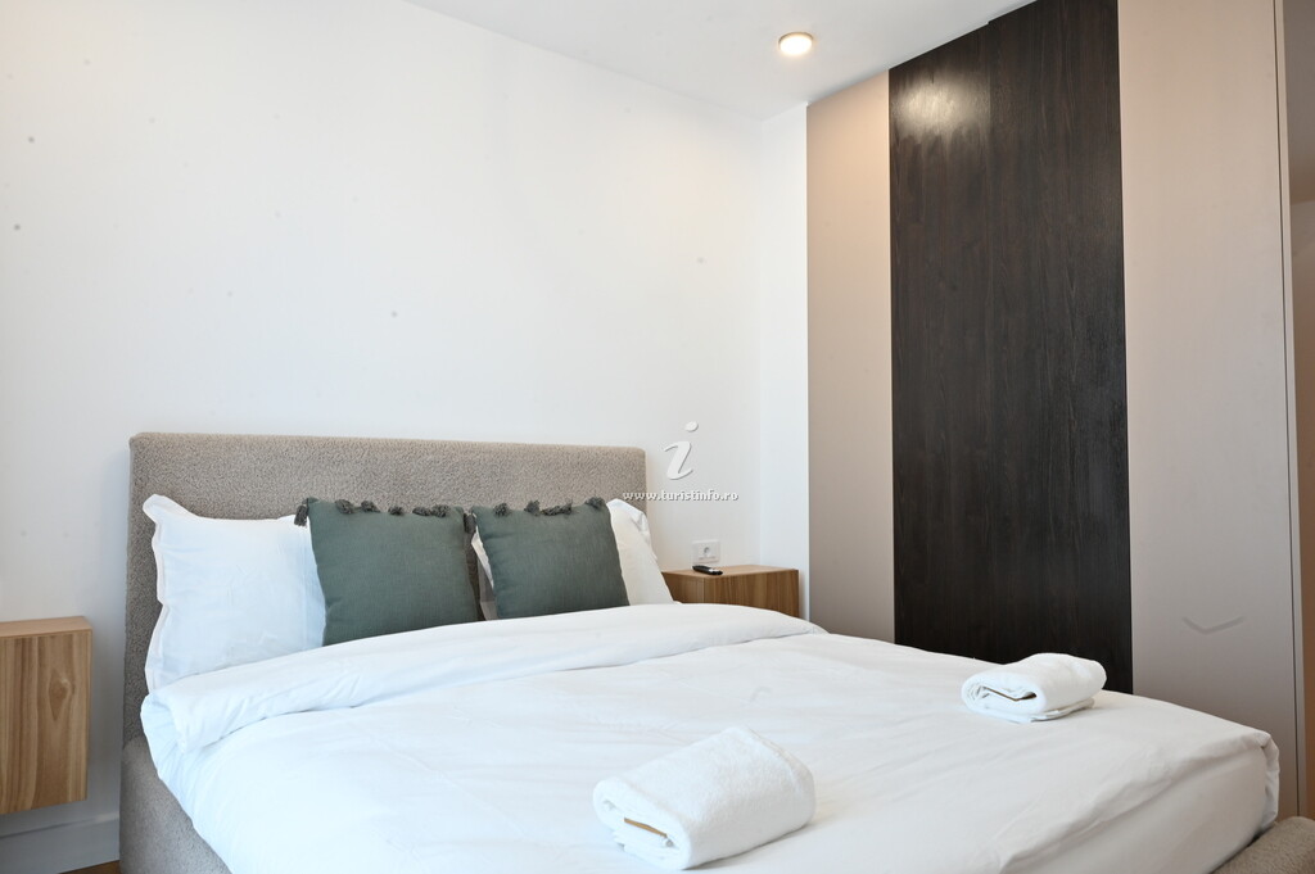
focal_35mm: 24
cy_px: 437
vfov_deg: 53.1
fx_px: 876
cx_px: 658
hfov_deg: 73.8
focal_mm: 24
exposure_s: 1/4
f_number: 16
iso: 320
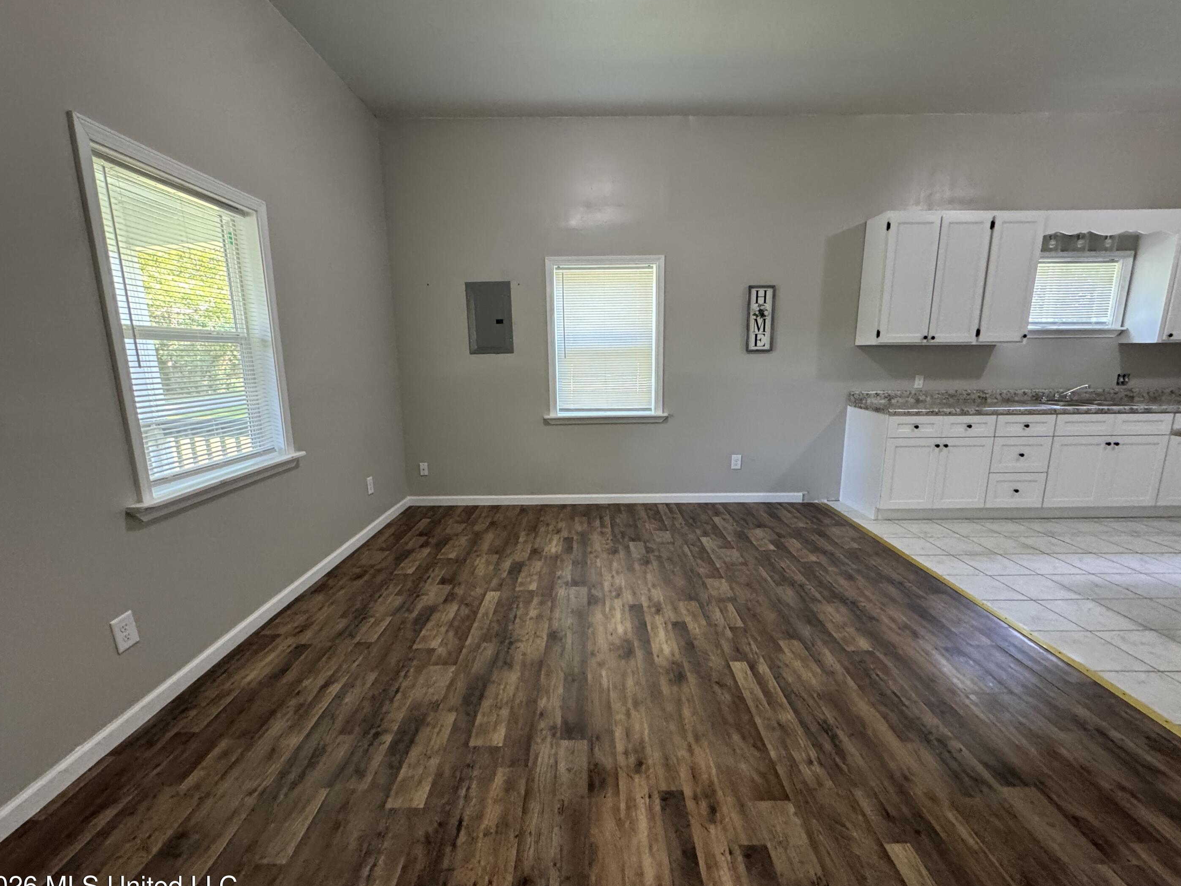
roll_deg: +0.0
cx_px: 589
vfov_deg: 81.7
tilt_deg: -11.9
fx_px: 512
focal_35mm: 15
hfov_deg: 98.2
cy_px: 455
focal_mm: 2.22
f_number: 2.2
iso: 400
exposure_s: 1/60
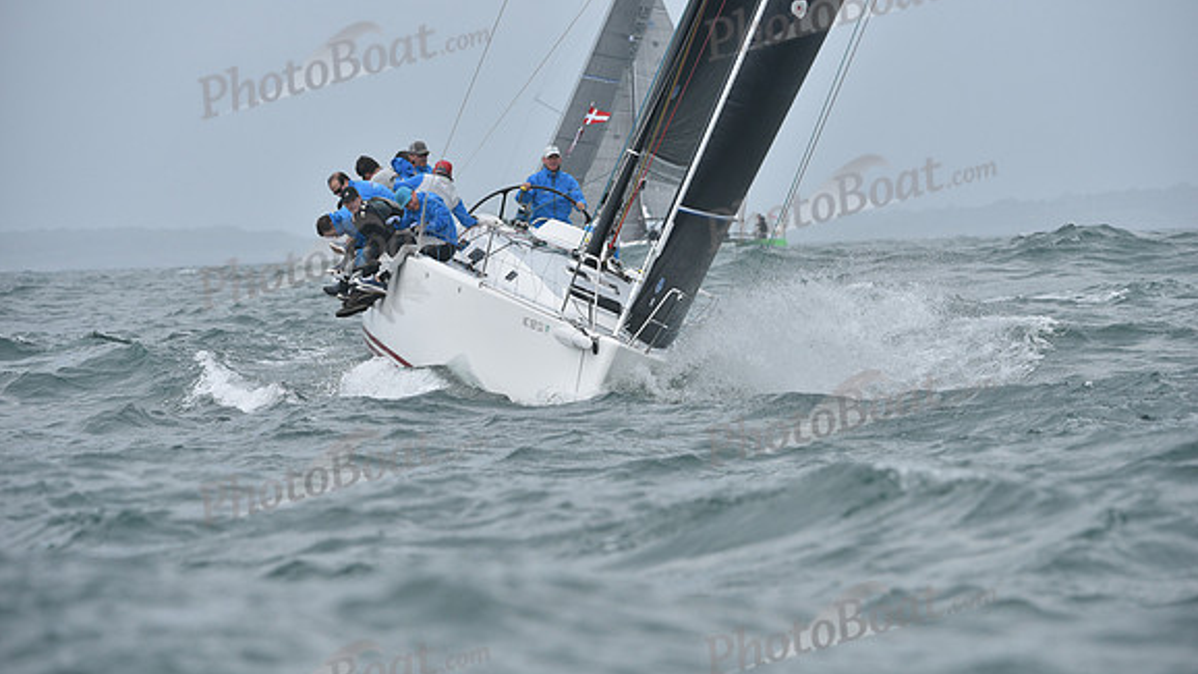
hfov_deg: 7.6
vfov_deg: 4.3
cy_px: 335
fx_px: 9021
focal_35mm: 284
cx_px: 599
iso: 320
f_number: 7.1
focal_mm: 270
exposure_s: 1/1000
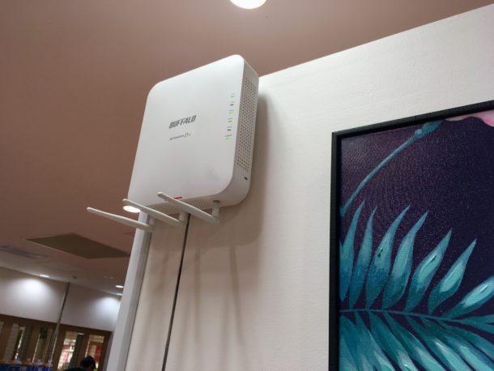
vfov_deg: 48.3
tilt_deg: +21.9
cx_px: 247
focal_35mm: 29
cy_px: 186
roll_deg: -5.8
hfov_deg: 61.6
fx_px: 414
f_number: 2.2
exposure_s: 1/60
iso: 25
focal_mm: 4.15
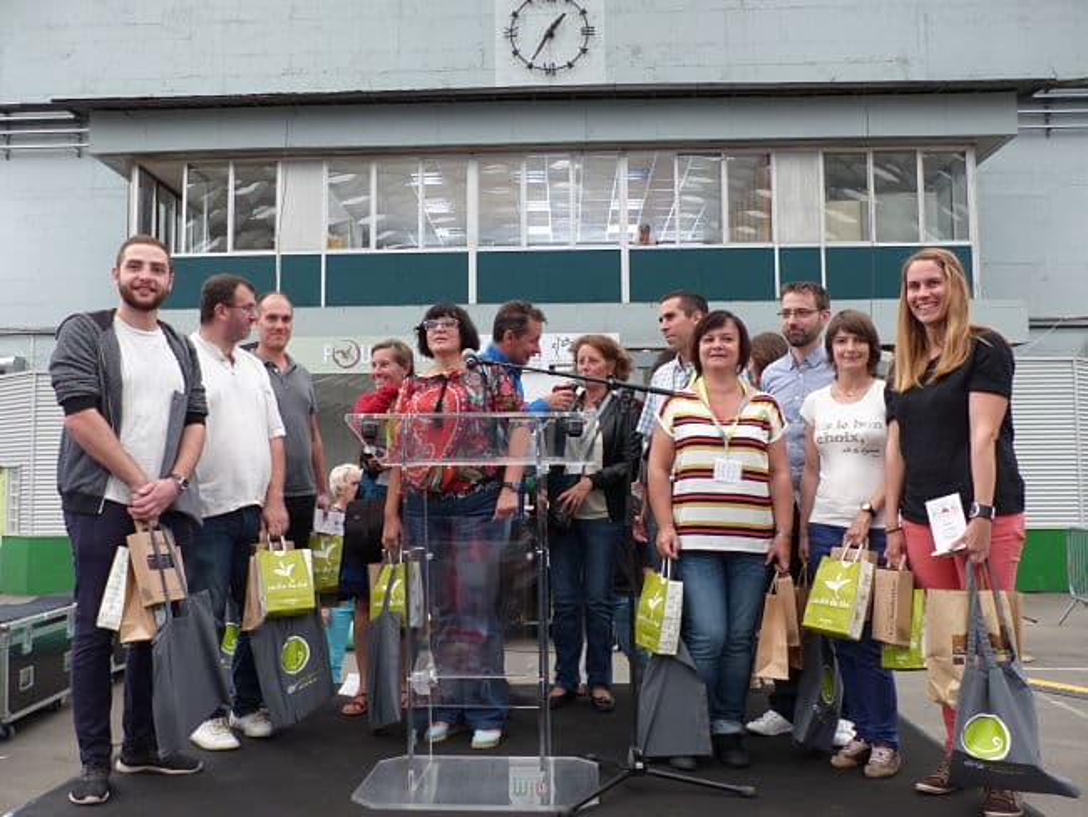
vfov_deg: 45.5
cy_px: 408
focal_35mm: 31
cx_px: 544
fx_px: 975
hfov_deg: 58.3
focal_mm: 5.6
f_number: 2.8
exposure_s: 1/60
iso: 250
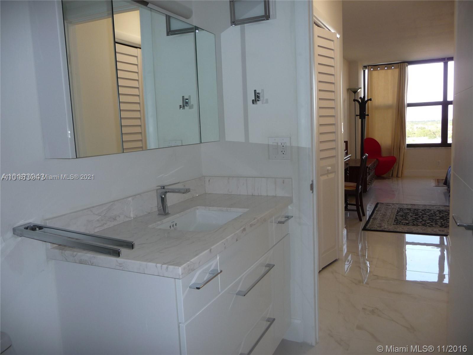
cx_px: 236
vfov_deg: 49.7
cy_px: 178
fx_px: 383
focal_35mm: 28
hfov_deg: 63.4
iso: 100
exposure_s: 1/30
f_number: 3.3
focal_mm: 4.7
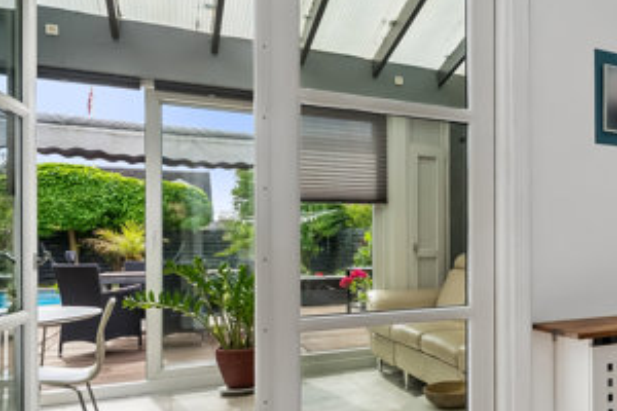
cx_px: 537
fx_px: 548
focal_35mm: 32
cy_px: 256
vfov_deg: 40.8
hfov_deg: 52.7
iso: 2000
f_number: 5.6
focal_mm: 12
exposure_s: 1/1000
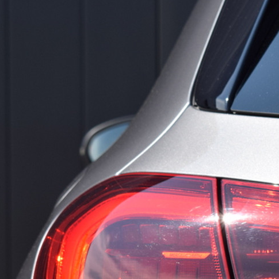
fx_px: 1844
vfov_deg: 8.6
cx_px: 236
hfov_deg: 8.6
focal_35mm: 202
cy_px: 246
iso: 200
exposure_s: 1/250
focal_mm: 55
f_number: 8
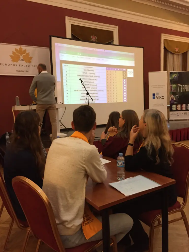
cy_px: 126
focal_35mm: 29
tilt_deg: -7.1
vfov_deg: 61.7
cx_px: 94
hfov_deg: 48.2
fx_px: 211
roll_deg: +2.8
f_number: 2.2
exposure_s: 1/25
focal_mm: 4.15
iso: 250
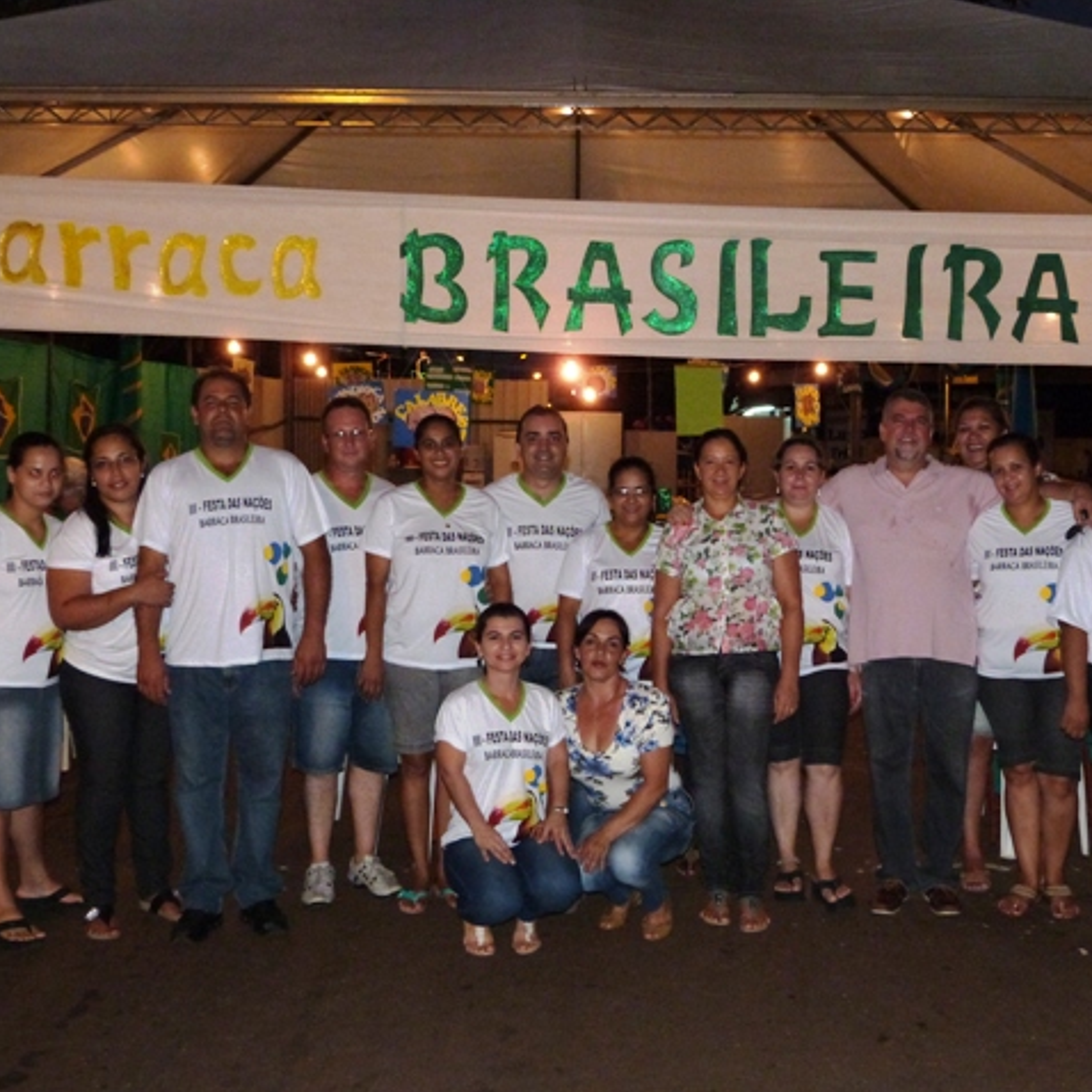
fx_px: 1606
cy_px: 546
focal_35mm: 45
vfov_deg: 37.6
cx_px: 690
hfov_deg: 37.3
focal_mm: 6.7
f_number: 3.1
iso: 400
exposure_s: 1/80
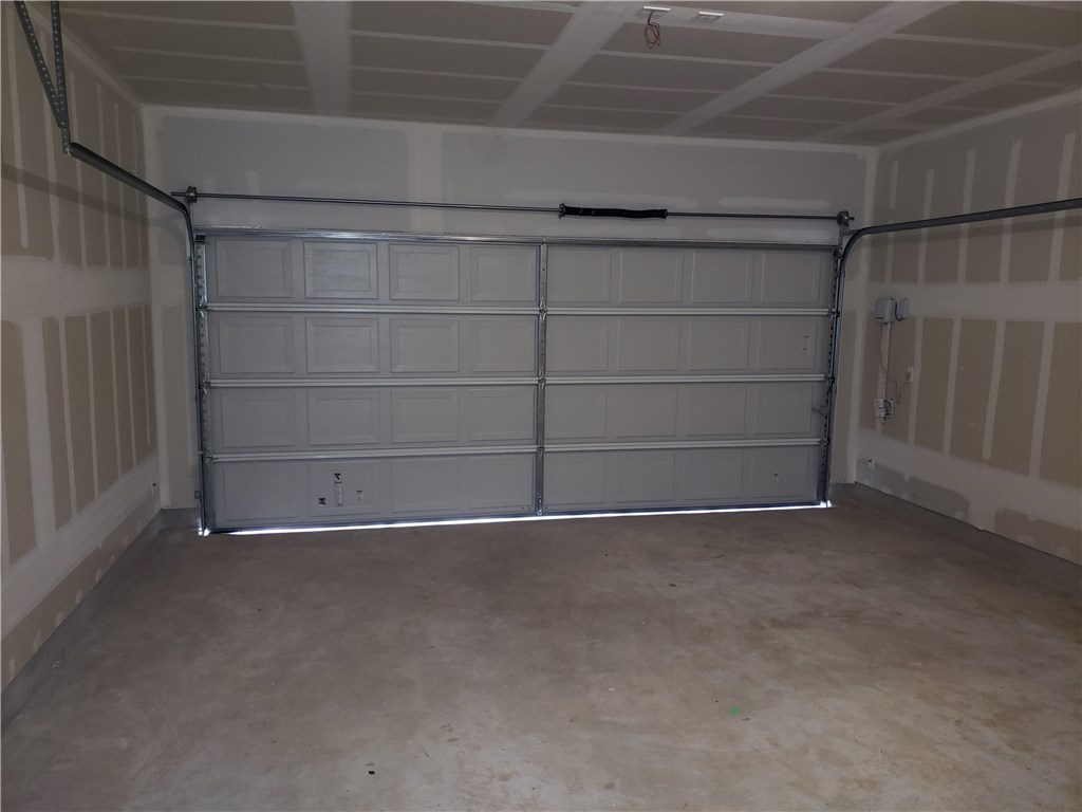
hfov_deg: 67.3
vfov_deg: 53.1
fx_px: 813
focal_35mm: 26
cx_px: 541
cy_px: 406
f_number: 1.5
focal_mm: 4.3
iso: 125
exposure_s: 1/14
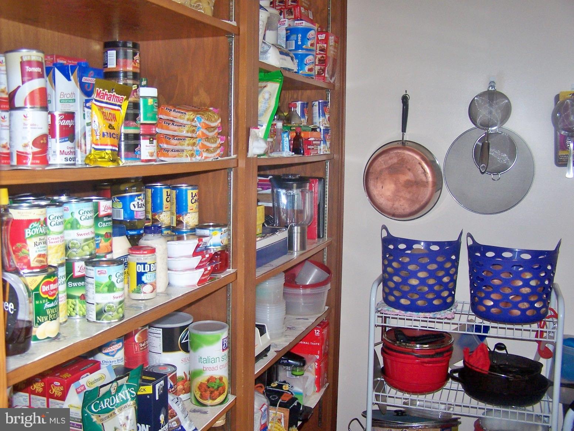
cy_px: 216
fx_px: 630
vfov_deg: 37.7
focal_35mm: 38
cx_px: 287
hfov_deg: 49.0
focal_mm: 6.3
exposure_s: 1/60
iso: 140
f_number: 2.8
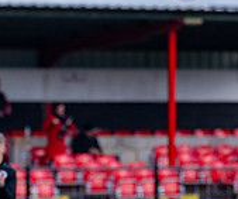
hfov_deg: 3.7
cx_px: -65
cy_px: 207
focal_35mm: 507
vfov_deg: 3.1
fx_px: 3632
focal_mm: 135
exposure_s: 1/3200
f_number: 2.2
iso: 1000
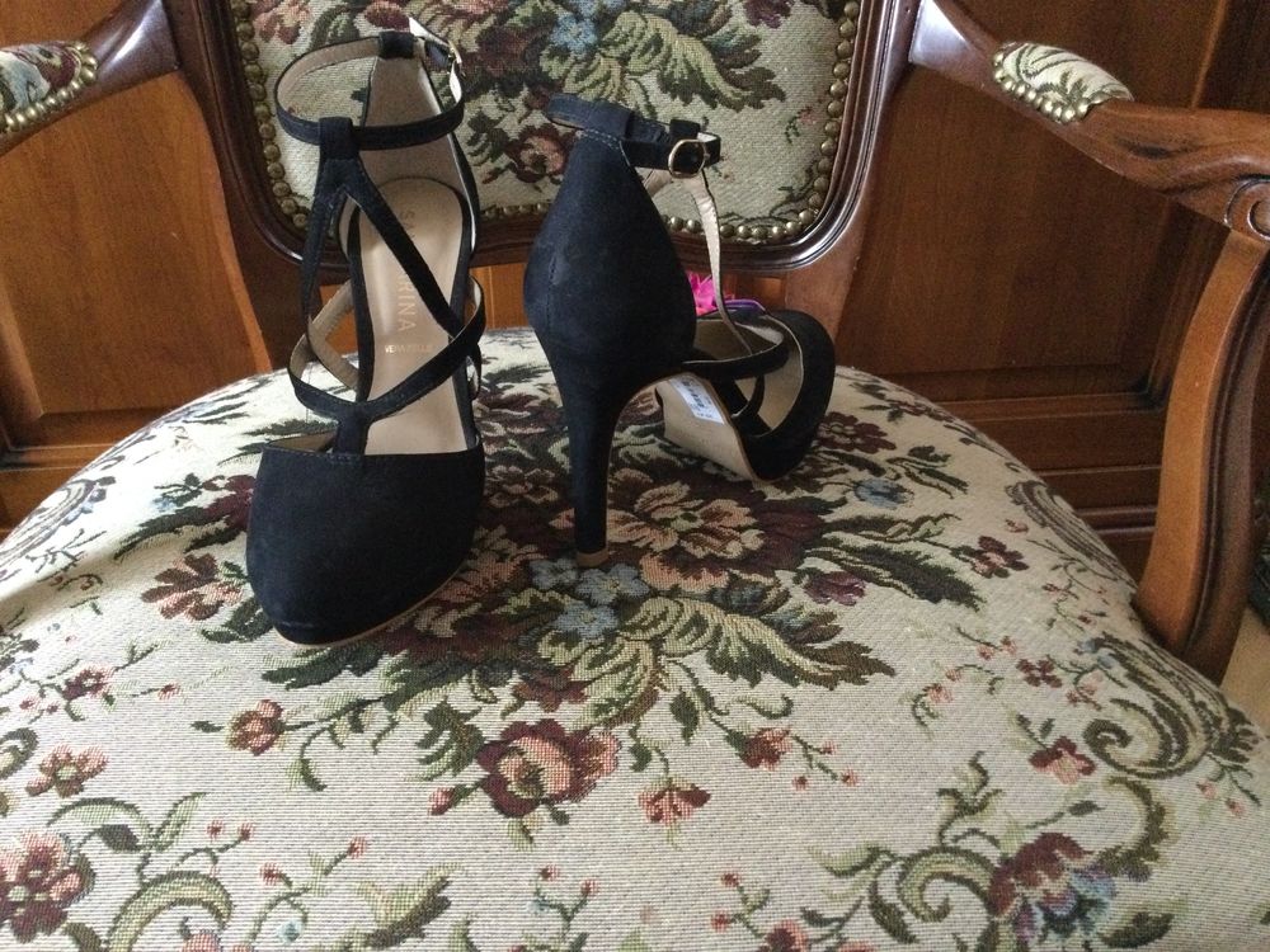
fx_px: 1137
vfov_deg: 45.4
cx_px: 635
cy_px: 476
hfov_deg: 58.4
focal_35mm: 31
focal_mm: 3.3
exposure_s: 1/17
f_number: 2.4
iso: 400
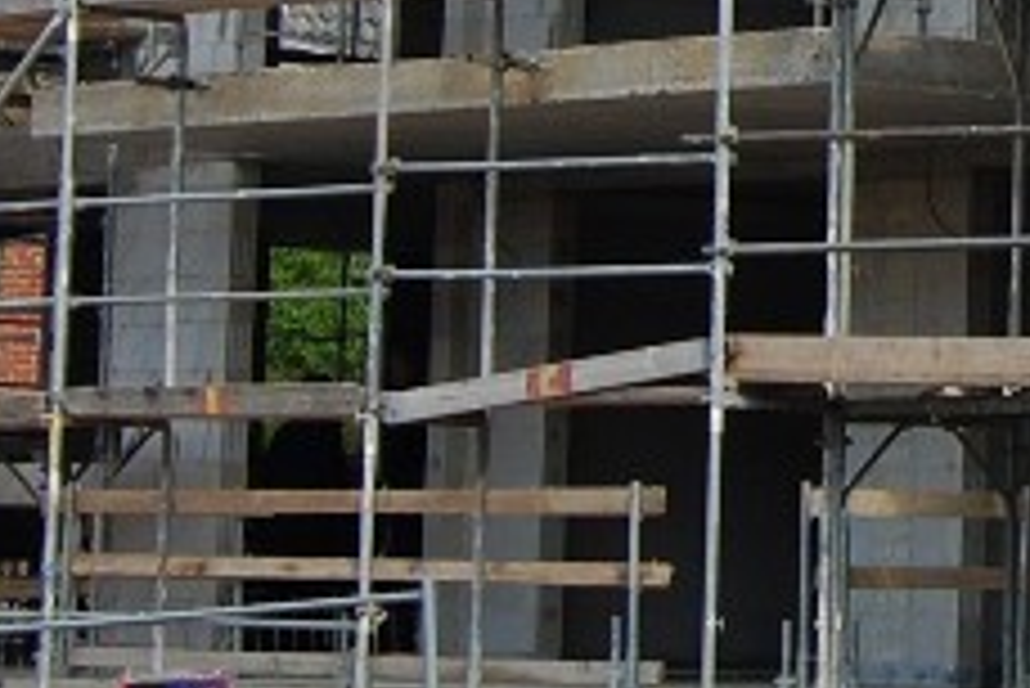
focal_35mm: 204
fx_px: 5840
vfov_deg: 6.7
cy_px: -310
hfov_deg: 9.7
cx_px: 1678
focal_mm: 26
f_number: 8
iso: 200
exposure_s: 1/250
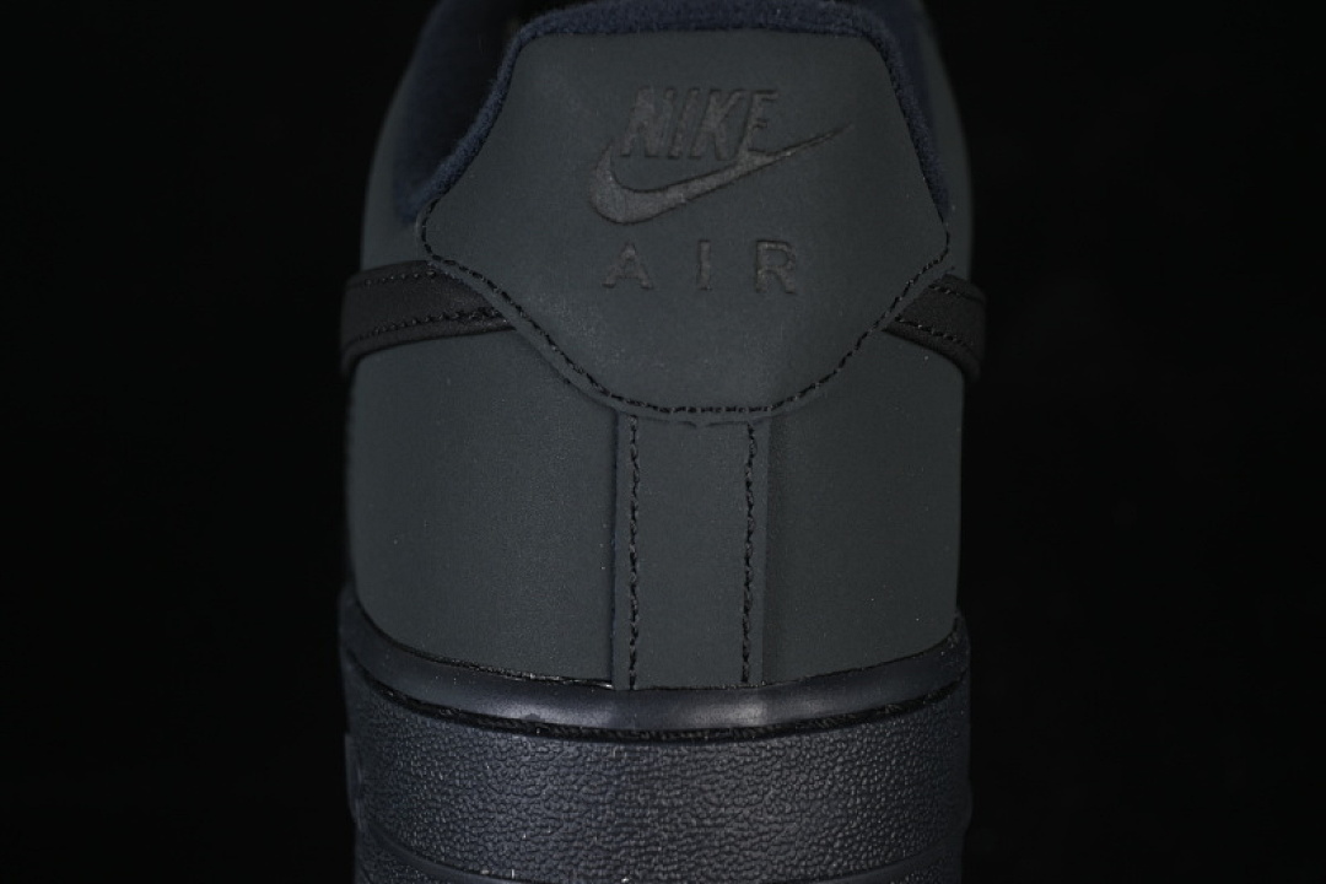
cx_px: 663
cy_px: 442
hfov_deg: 27.0
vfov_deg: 18.2
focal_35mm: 75
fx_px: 2762
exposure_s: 1/50
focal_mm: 50
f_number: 6.3
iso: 160
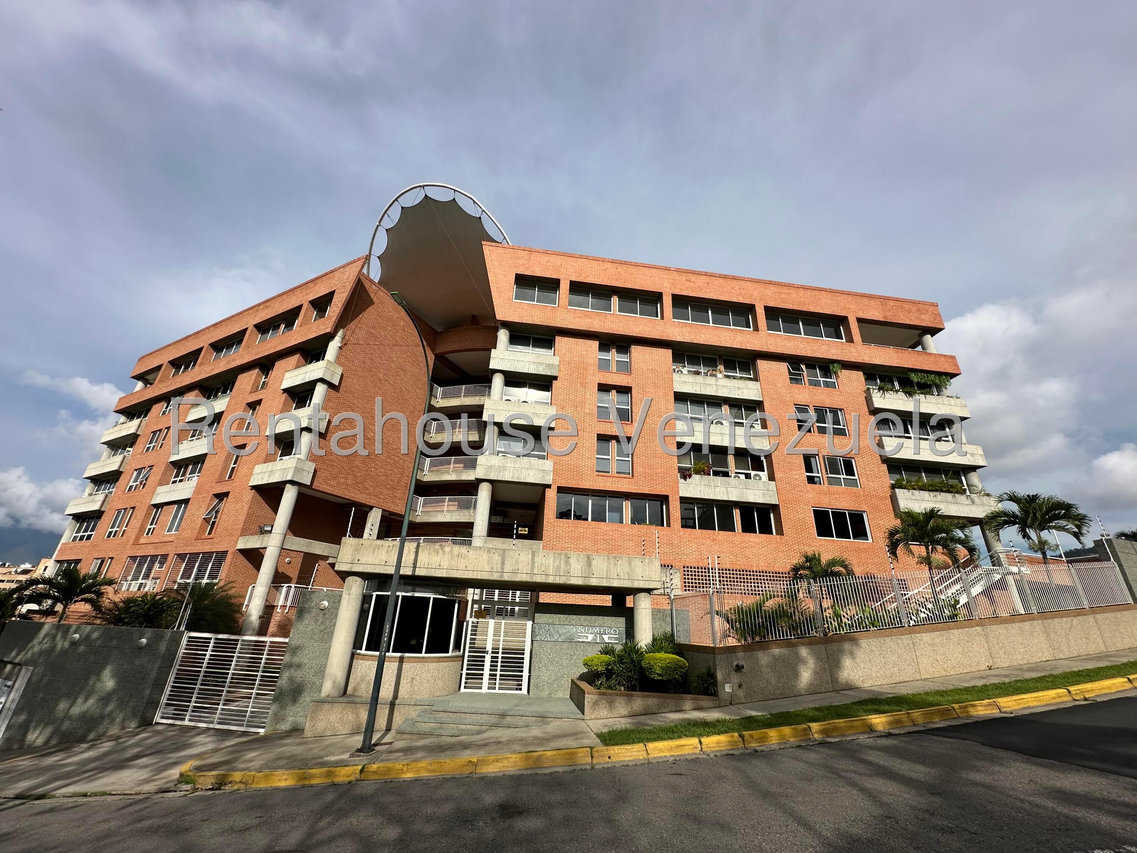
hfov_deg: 102.1
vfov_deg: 85.7
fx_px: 460
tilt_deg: +23.5
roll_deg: -2.7
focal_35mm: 14
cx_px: 568
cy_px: 426
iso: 50
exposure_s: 1/2564
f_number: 2.2
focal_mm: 2.22
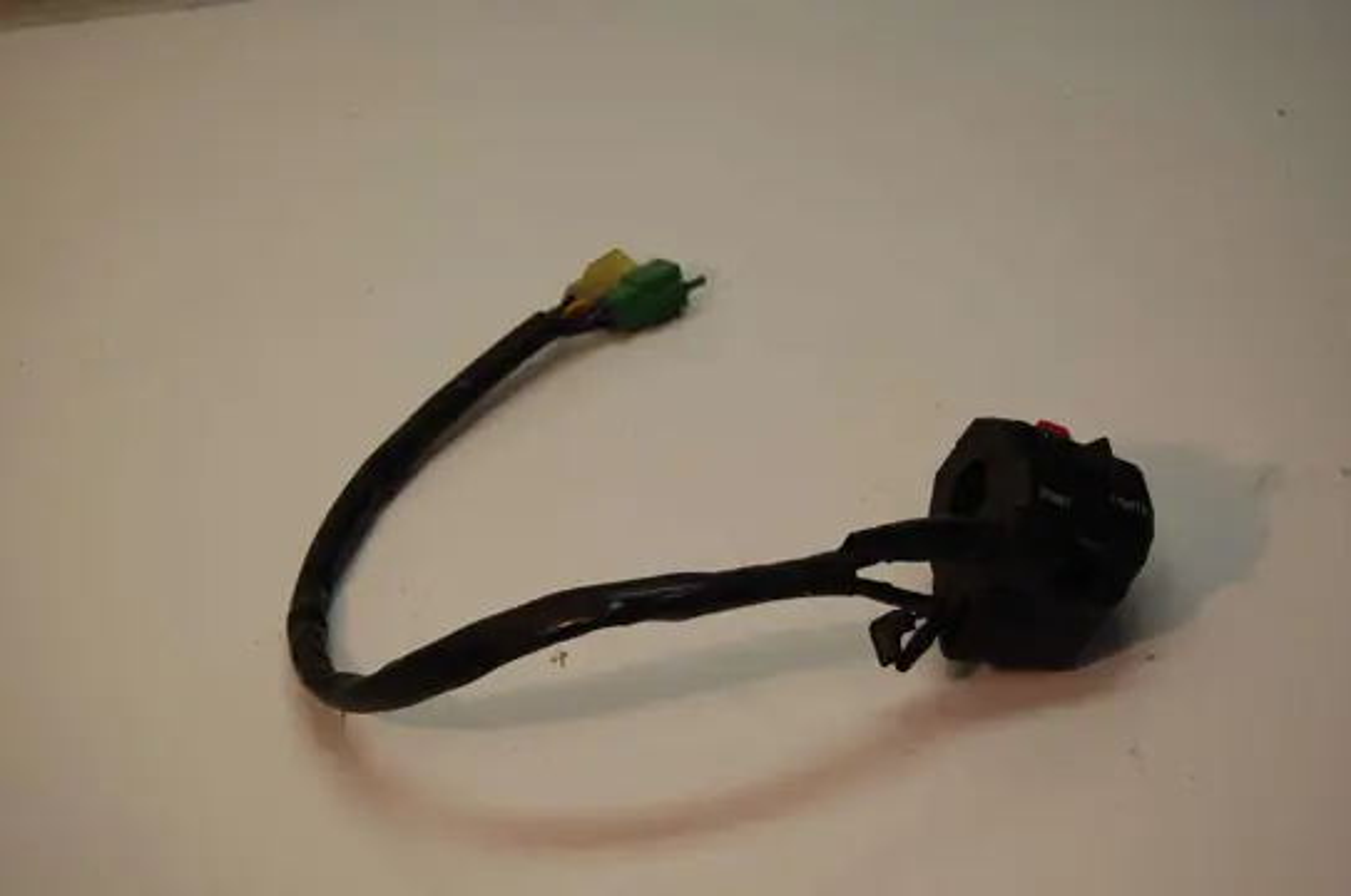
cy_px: 448
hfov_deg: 28.1
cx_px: 676
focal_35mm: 72
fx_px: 2697
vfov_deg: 18.9
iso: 360
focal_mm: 48
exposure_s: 1/125
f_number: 5.6
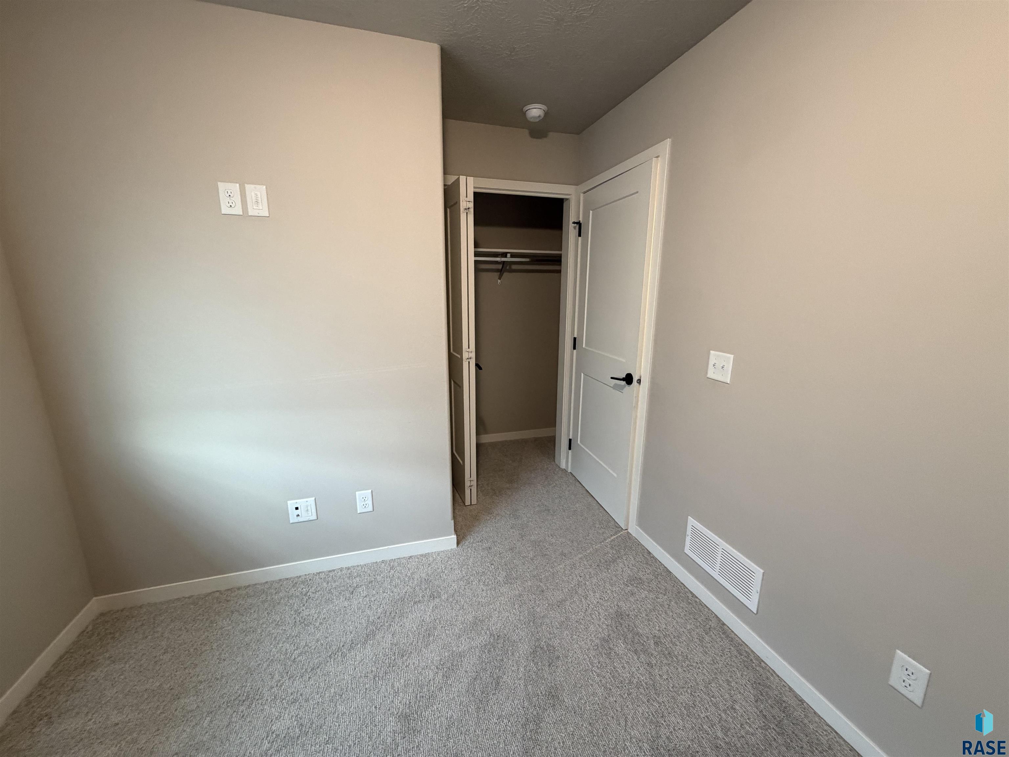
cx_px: 504
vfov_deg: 85.7
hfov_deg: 102.1
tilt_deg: -11.8
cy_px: 378
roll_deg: +1.5
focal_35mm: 14
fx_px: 408
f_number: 2.2
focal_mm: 2.22
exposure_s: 1/60
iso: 320
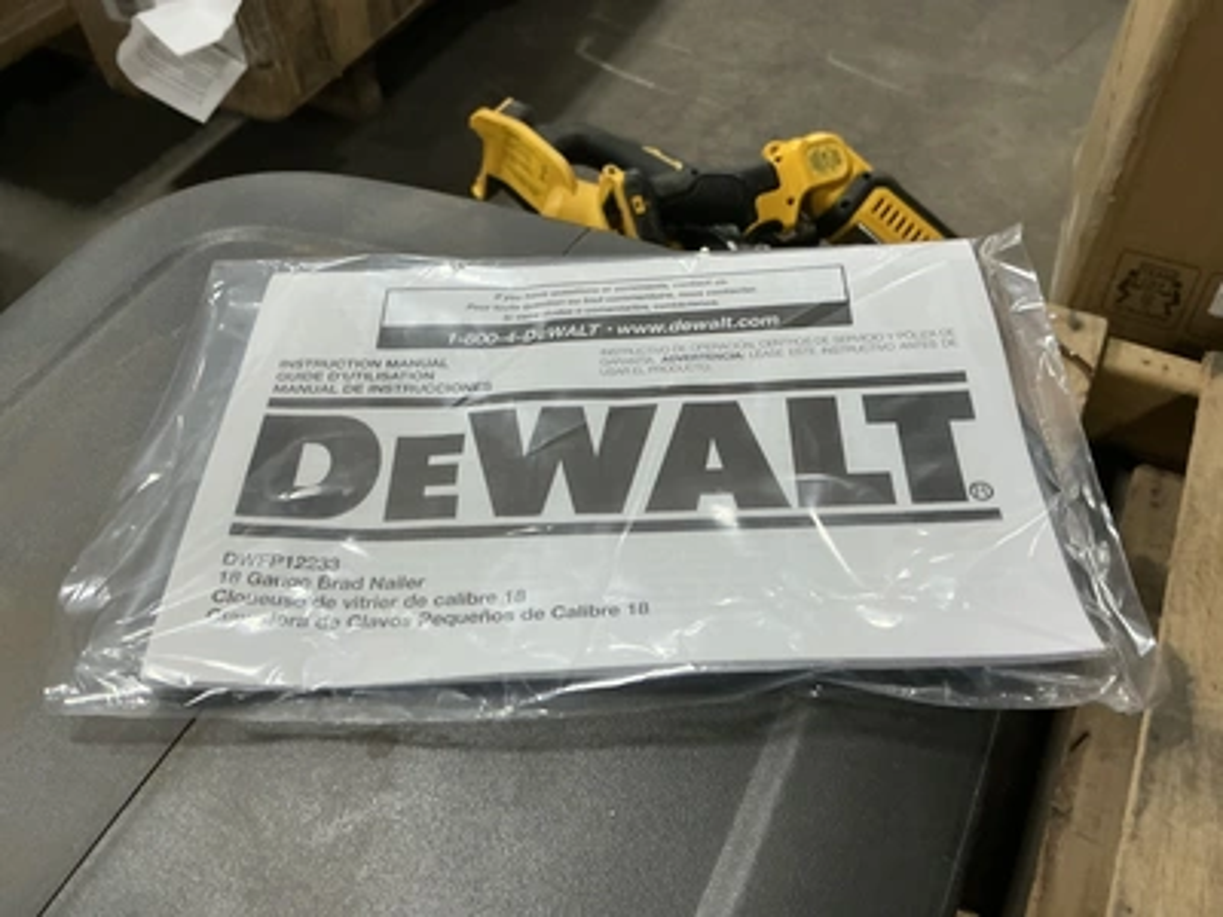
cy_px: 458
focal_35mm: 28
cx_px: 612
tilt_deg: -50.4
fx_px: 989
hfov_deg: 63.4
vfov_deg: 49.7
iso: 160
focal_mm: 3
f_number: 1.8
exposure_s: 1/60
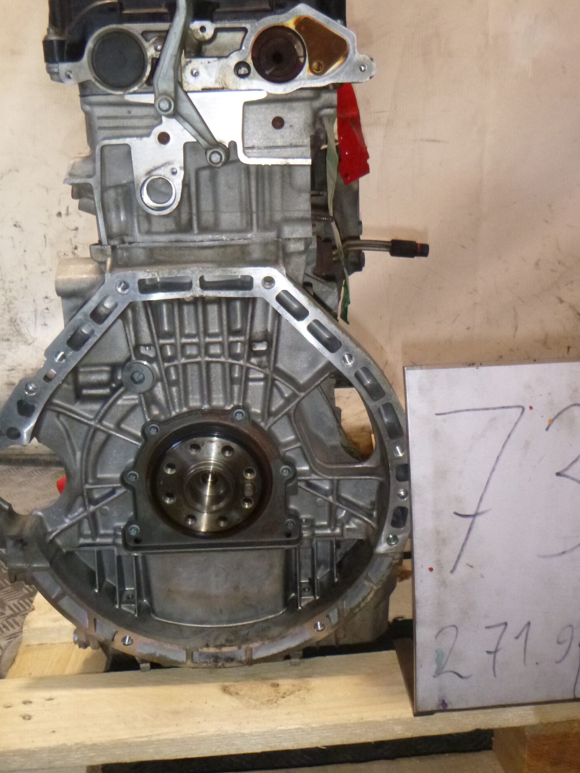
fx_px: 759
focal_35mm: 34
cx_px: 281
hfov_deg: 41.8
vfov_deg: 53.8
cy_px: 332
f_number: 3.9
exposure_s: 1/60
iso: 400
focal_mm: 4.5
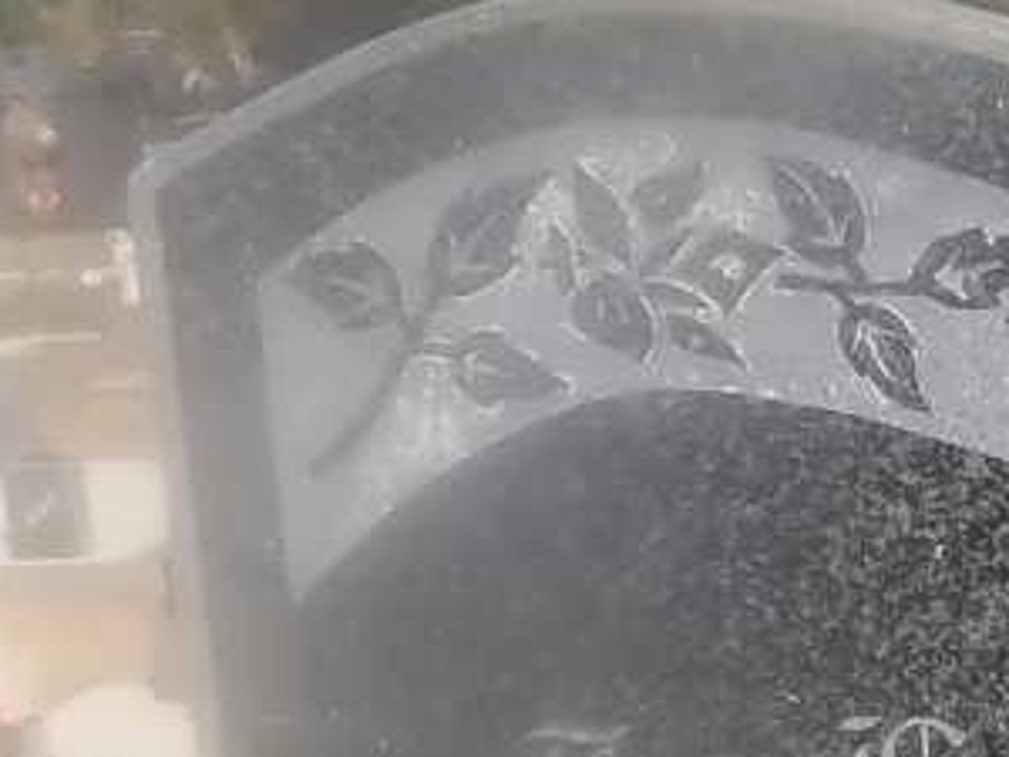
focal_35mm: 128
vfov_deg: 11.2
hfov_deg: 14.8
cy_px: 1110
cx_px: 1285
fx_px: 3731
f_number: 5.5
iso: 80
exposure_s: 1/400
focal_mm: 5.7
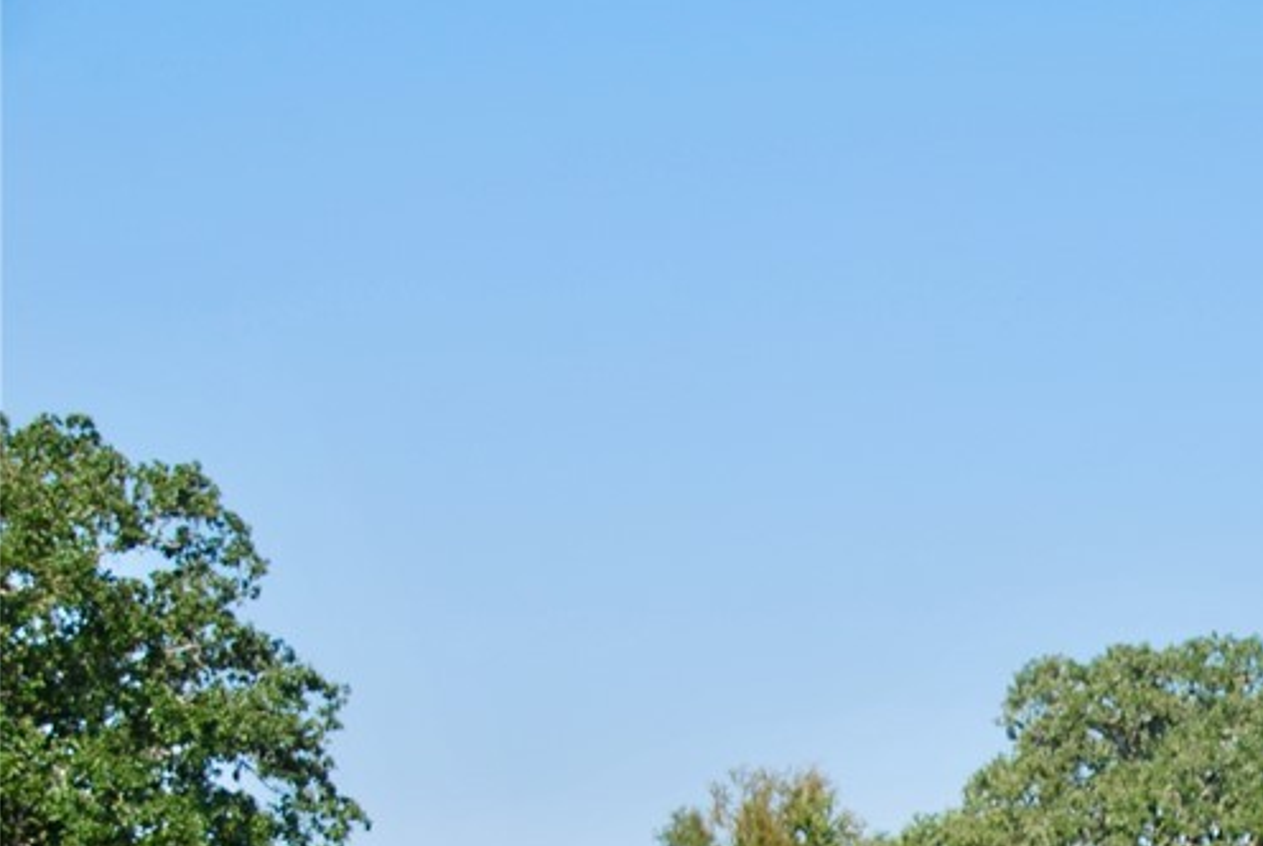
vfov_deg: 9.5
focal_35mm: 144
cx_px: 1376
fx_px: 5058
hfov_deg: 13.9
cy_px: 856
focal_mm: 44
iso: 100
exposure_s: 1/250
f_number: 8
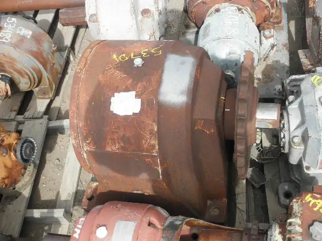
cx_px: 170
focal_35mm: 47
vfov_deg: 30.9
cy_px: 123
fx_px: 437
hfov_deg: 40.4
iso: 64
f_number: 3.4
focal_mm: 7.9
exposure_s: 1/400
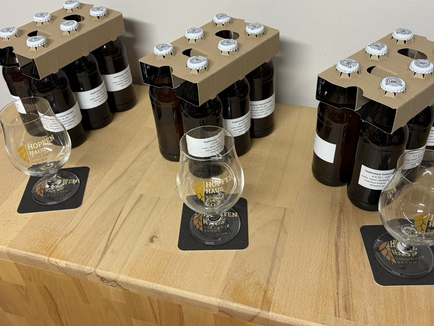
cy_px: 139
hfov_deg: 52.6
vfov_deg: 40.6
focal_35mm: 35
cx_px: 229
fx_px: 439
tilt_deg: -38.7
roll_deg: +3.2
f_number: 1.6
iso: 125
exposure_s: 1/50
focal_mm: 5.96
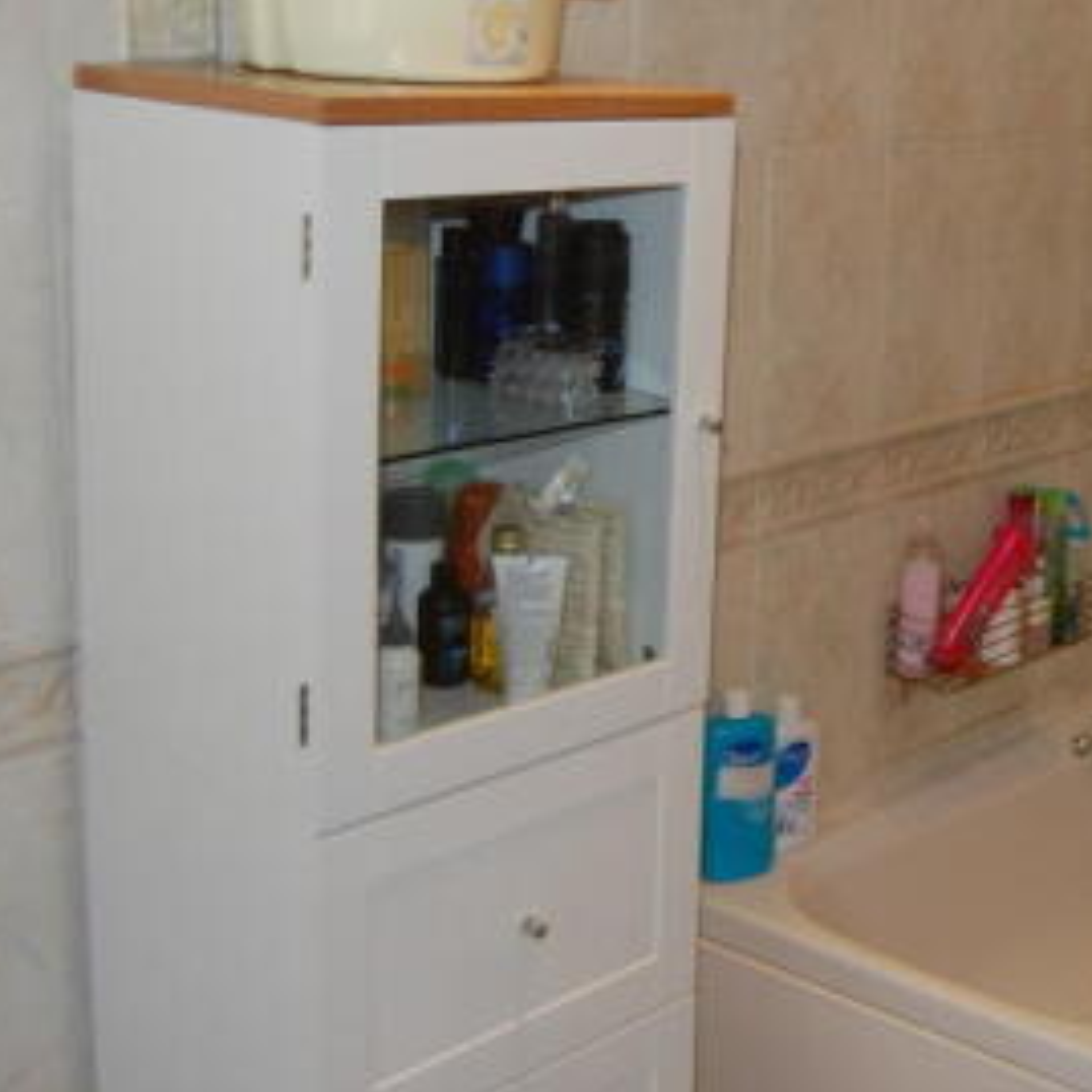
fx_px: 1999
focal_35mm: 56
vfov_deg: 30.3
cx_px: 982
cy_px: 361
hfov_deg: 29.3
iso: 200
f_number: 3.5
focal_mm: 18
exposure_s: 1/60
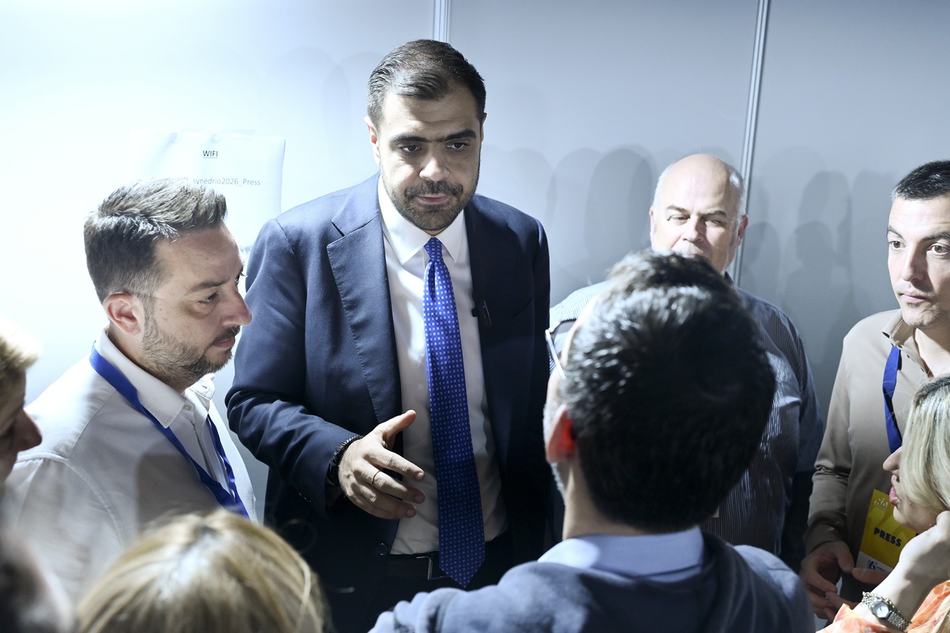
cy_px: 316
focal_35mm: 39
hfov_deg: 49.6
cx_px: 475
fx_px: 1029
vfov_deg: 34.2
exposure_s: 1/200
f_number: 4.5
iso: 2000
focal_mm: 39
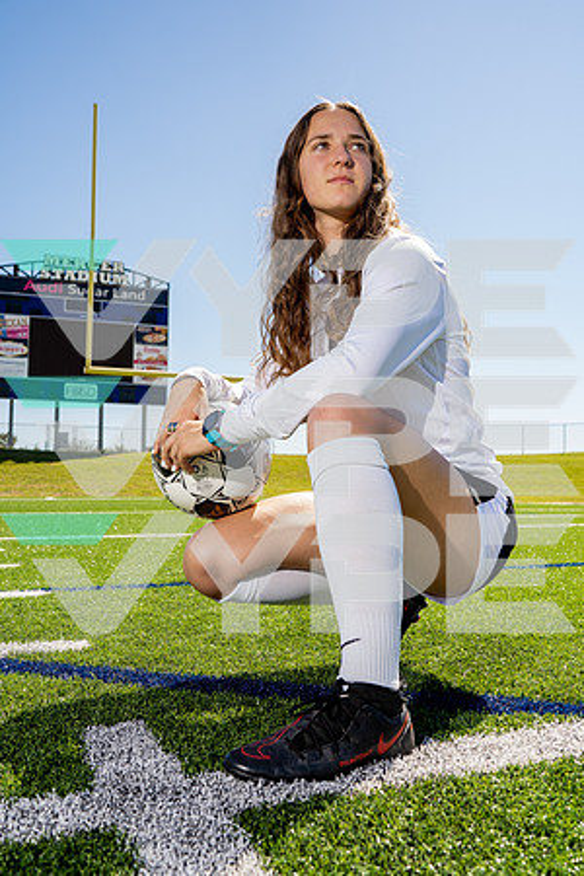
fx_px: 852
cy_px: 438
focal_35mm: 35
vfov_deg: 54.4
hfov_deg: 37.9
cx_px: 292
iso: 80
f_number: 6.3
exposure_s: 1/250
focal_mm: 35
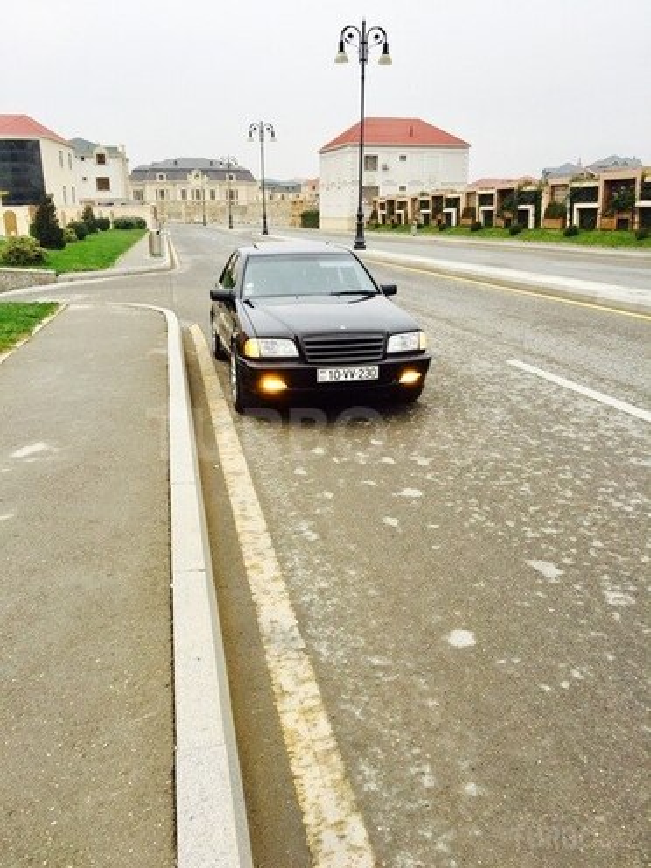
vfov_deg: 61.7
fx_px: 727
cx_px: 326
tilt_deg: -17.3
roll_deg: +0.0
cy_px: 434
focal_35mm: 29
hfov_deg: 48.2
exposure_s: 1/132
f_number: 2.2
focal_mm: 4.15
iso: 32
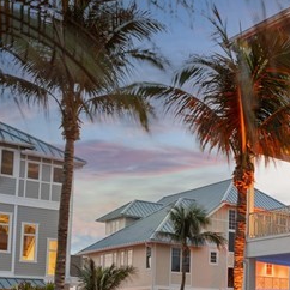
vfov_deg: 27.0
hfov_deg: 25.7
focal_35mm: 61
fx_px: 578
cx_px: 333
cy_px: 269
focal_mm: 16
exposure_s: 15
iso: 200
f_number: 9
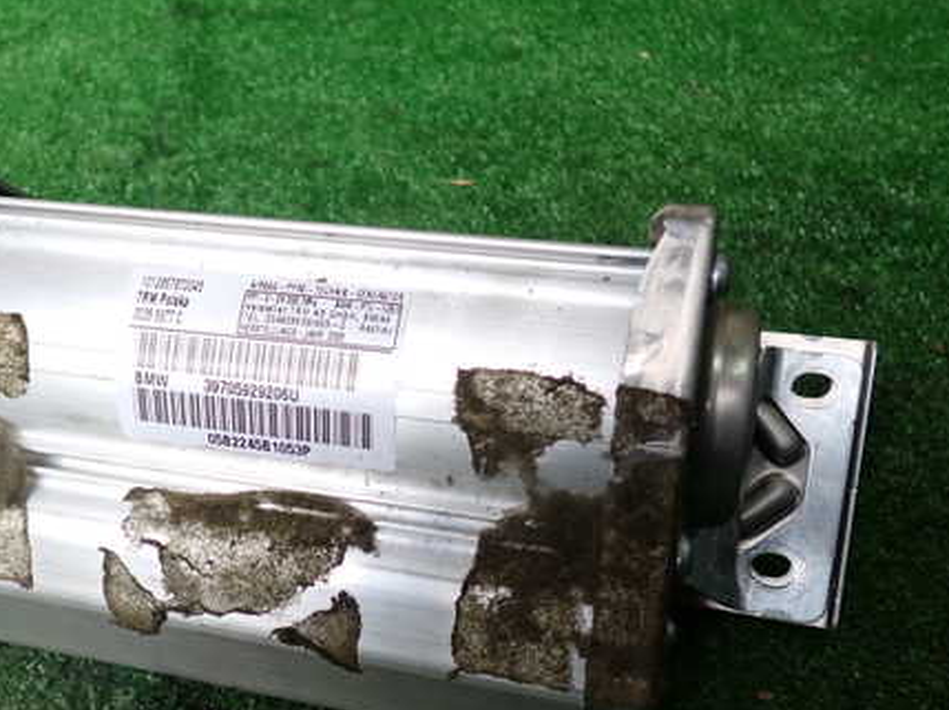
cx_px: 336
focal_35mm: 42
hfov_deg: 44.3
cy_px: 436
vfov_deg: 34.2
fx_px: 1150
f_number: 2.3
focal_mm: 5.4
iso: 200
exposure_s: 1/125
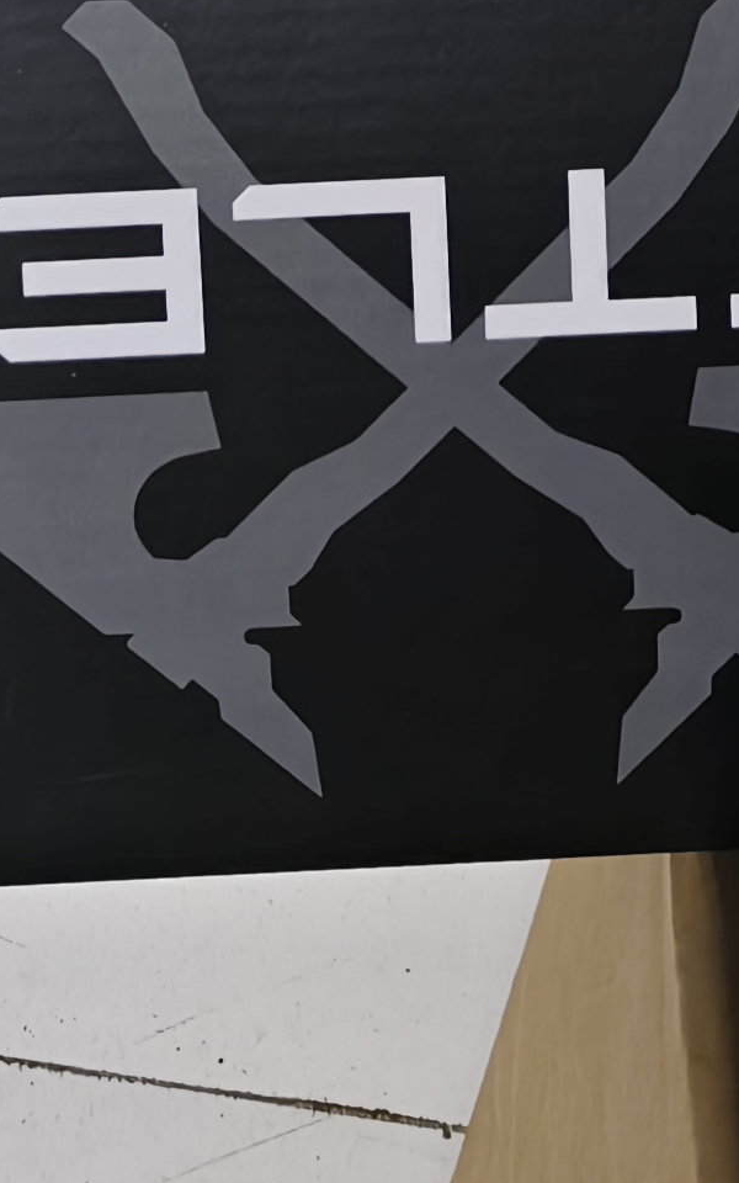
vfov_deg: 16.0
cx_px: 548
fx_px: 3351
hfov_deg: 12.5
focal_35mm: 104
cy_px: -1131
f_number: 1.88
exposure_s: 1/100
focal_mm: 5.56
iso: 489
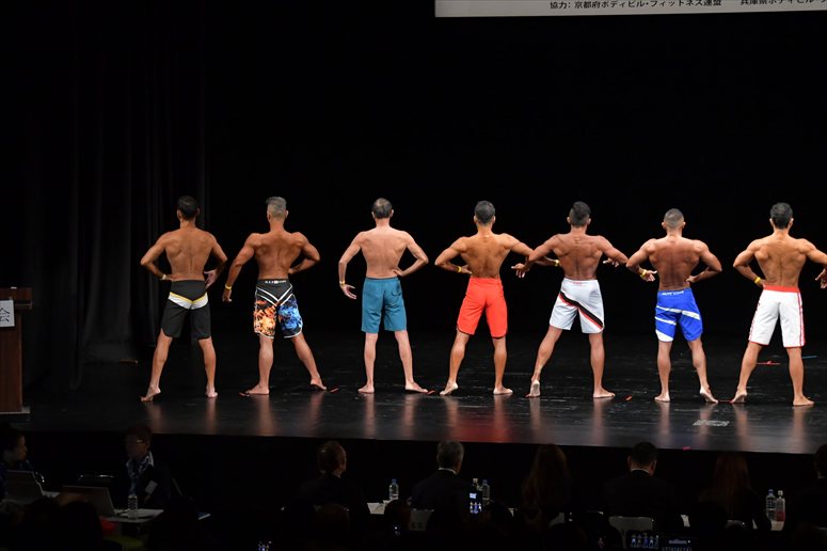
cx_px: 414
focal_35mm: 108
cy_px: 276
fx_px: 2480
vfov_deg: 12.7
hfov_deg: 18.9
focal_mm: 72
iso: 3200
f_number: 5.6
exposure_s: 1/400
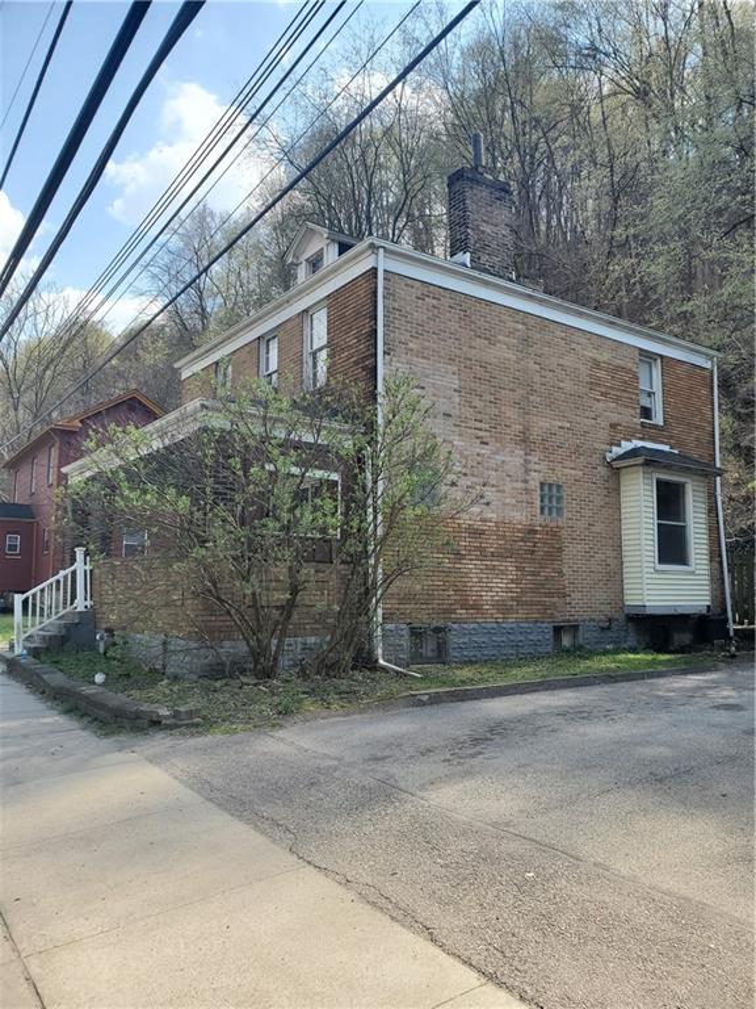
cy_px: 504
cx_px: 378
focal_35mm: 26
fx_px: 757
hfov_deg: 53.1
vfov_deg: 67.3
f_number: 2.4
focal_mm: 4.3
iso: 50
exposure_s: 1/877
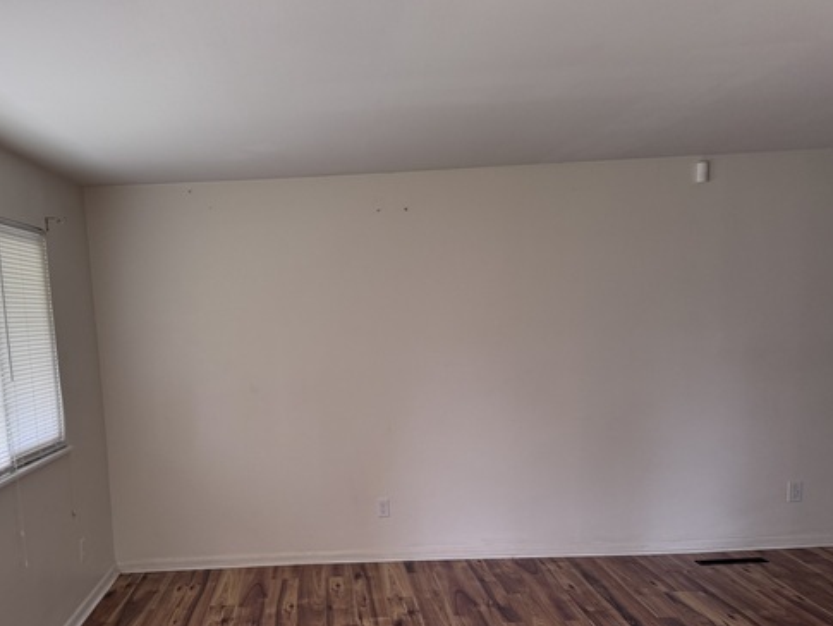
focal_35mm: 33
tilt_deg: -8.3
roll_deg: +2.8
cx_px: 298
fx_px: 794
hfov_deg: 54.5
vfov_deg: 42.3
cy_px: 423
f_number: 1.78
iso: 160
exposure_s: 1/60
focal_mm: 6.76
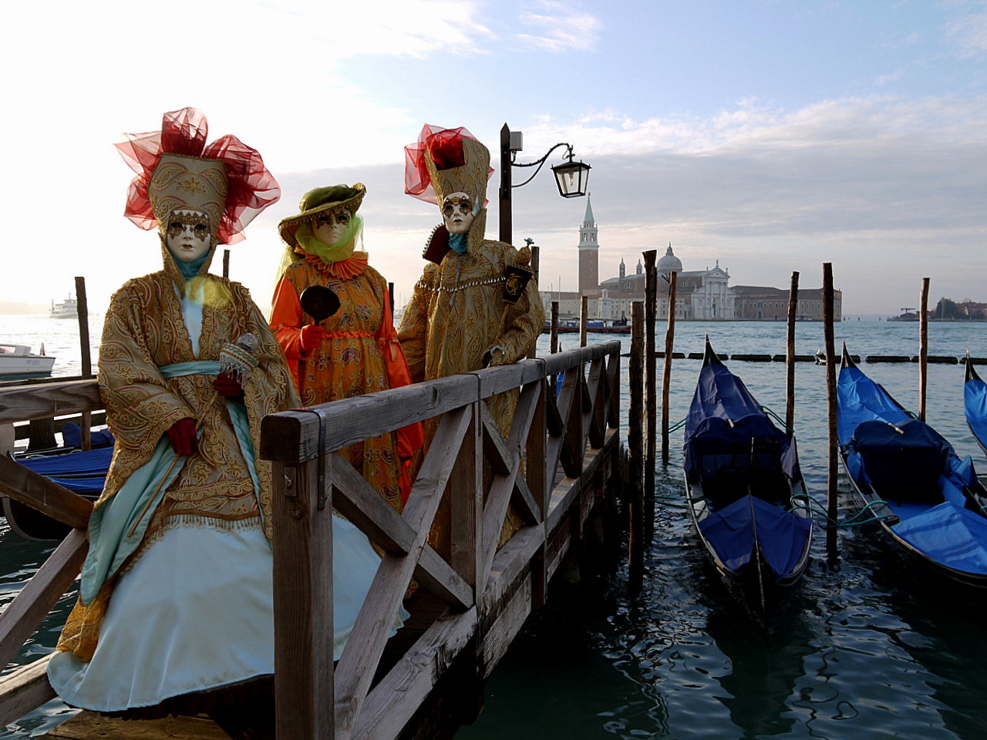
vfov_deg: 49.7
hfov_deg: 63.4
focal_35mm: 28
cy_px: 370
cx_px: 494
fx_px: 798
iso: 100
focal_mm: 14
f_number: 10
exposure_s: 1/60
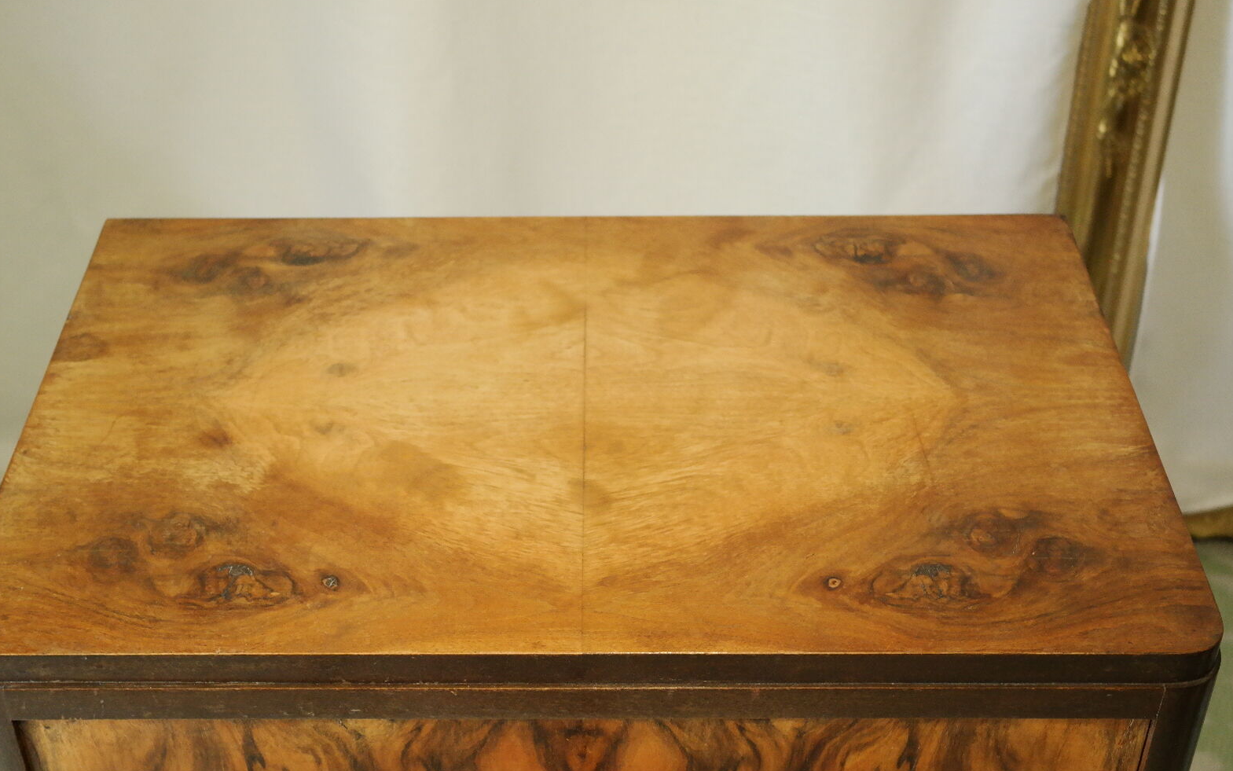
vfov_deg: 23.5
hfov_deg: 36.9
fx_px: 1848
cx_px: 584
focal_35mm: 55
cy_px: 447
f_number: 5.6
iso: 1600
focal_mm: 32
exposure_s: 1/30
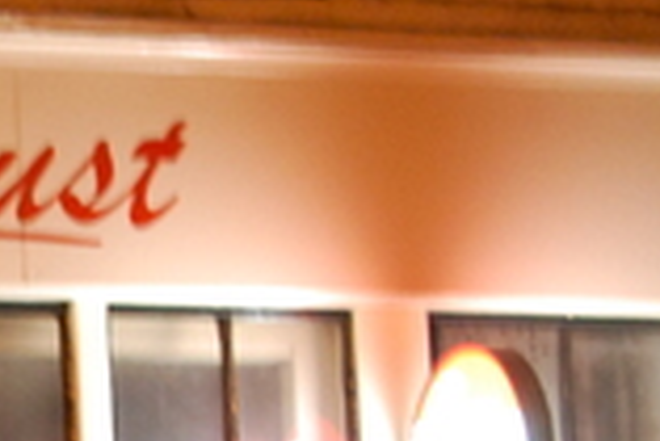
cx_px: -652
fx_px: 4039
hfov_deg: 8.8
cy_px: 861
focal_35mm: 220
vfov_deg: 6.1
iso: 1400
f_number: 1.8
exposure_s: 1/8
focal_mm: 35
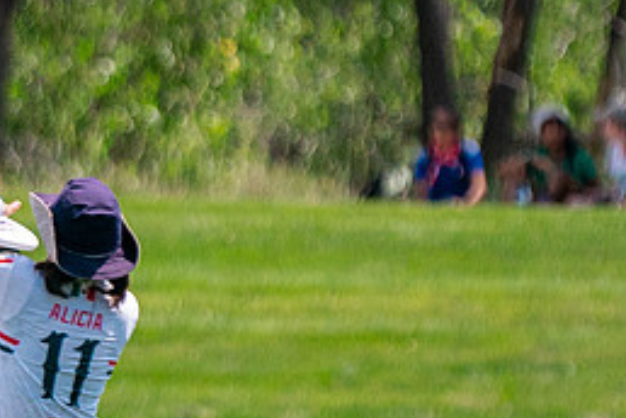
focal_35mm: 1024
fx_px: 17805
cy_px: 368
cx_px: -155
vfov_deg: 1.3
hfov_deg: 2.0
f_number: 3.2
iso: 500
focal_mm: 200
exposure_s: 1/8000
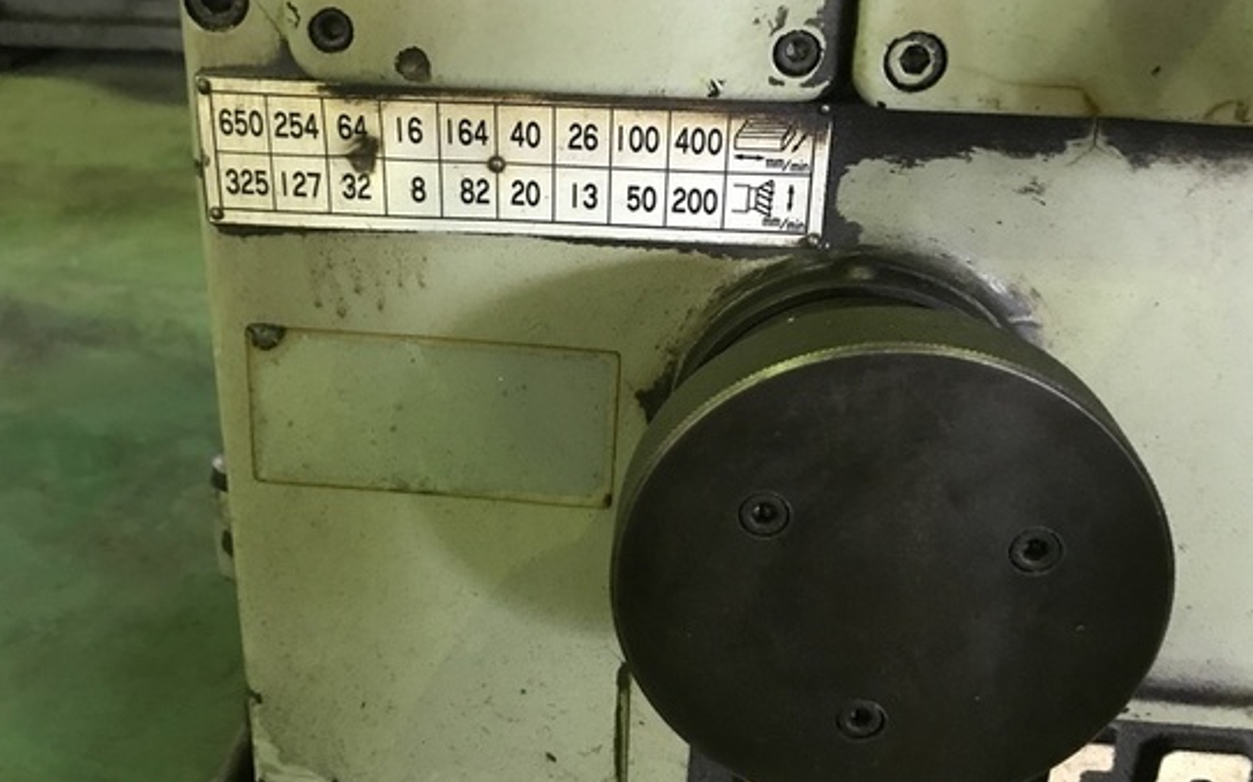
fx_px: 1195
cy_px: 291
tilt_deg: -21.0
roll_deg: -1.1
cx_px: 602
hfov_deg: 55.3
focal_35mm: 35
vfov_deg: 36.0
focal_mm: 3.99
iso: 80
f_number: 1.8
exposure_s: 1/8
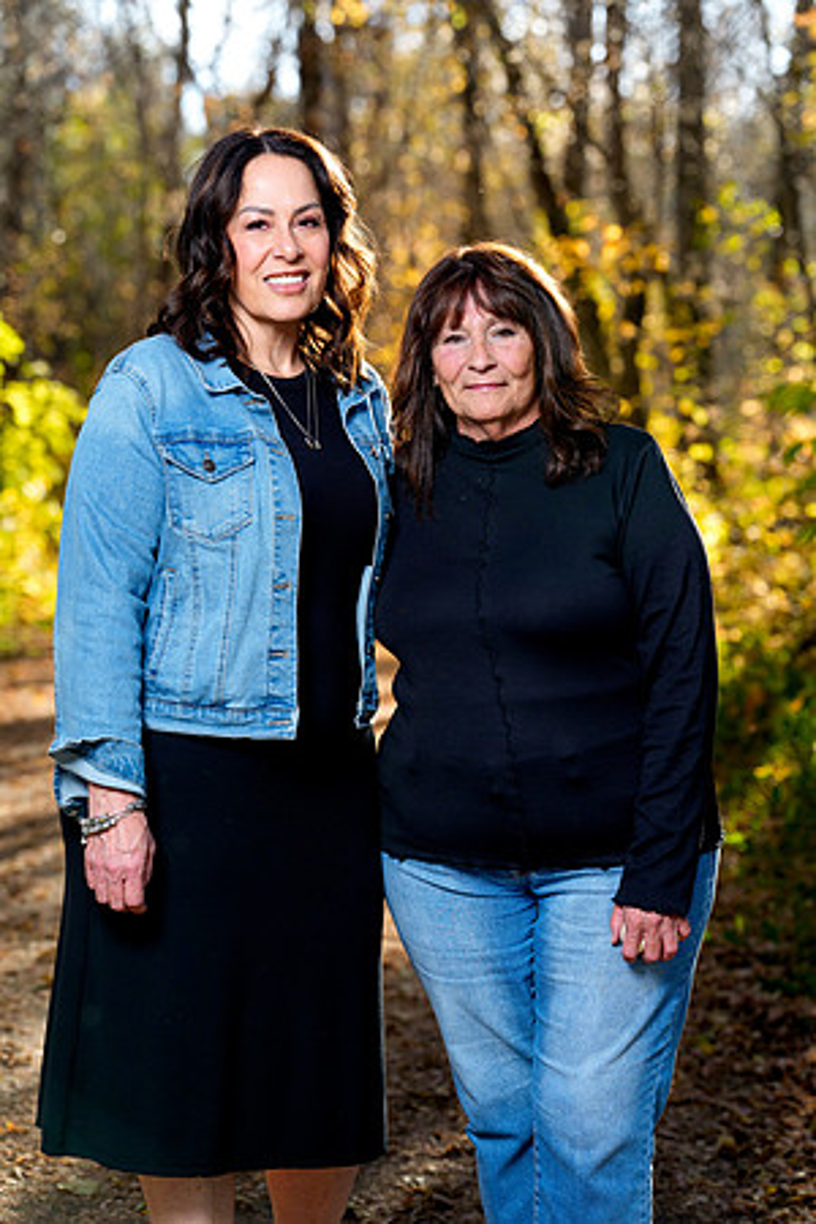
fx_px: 2686
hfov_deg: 17.3
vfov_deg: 25.7
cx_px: 408
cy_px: 612
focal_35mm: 79
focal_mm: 79
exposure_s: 1/160
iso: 400
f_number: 3.5
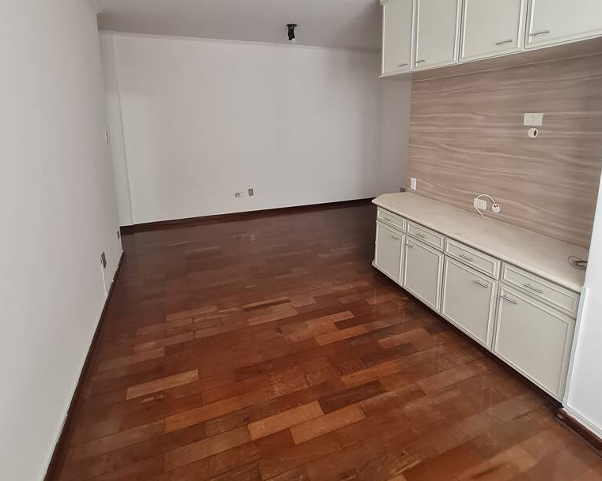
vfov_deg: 72.3
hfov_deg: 86.4
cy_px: 175
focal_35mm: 18
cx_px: 305
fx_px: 321
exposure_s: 1/60
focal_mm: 1.74
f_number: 2.2
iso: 250
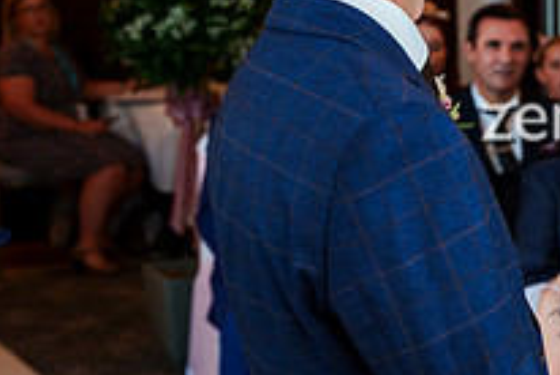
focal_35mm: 118
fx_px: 1838
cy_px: 186
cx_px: 669
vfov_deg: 11.7
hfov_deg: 16.6
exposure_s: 1/125
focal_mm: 42
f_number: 3.5
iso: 800
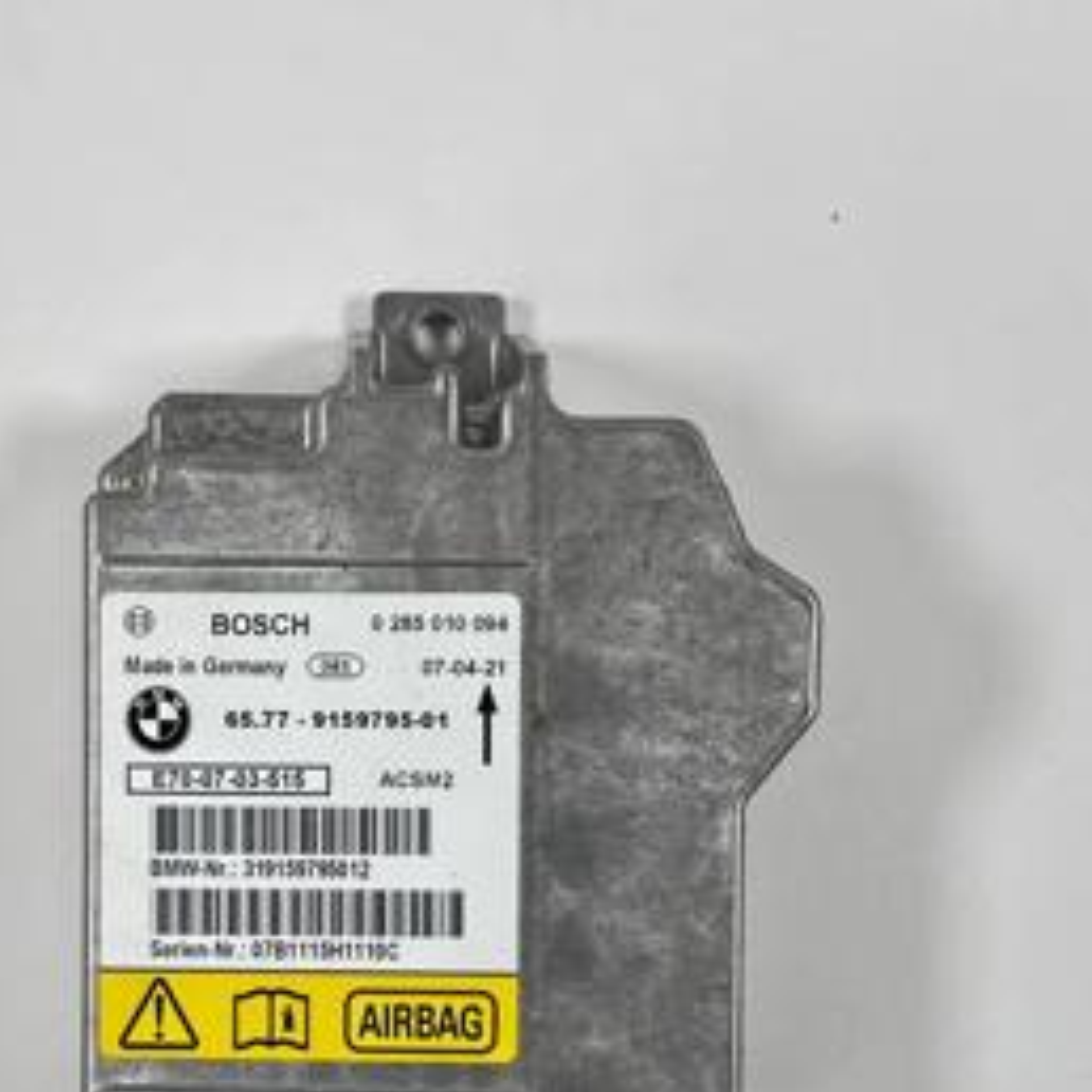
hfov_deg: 30.0
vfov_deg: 29.6
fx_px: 2034
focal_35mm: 57
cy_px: 808
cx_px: 457
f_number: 1.5
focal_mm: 5.7
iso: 64
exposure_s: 1/121
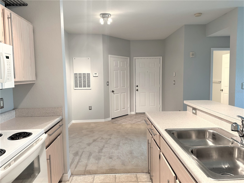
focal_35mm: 24
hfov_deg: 71.6
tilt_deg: -4.7
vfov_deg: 56.8
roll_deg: +0.7
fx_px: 169
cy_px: 92
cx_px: 122
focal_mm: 6.86
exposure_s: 1/60
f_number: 1.78
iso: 200
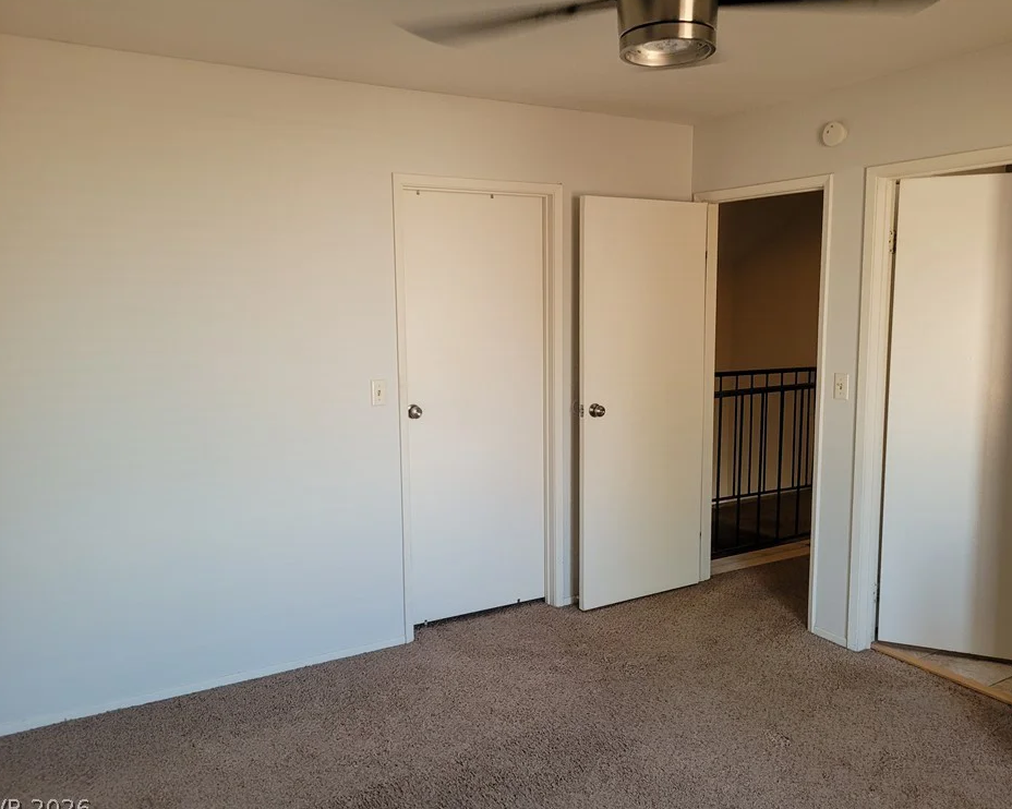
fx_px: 838
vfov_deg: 51.5
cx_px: 530
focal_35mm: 28
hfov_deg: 62.2
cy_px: 408
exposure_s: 1/60
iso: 200
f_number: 1.8
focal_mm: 5.4
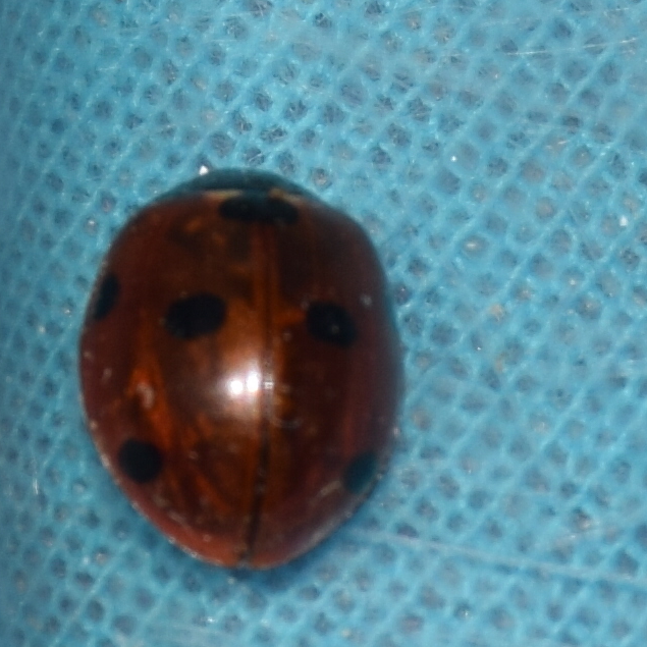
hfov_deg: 7.4
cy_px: 322
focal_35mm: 235
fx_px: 4969
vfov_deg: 7.4
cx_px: 184
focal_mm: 122
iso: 100
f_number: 13
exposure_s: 1/160
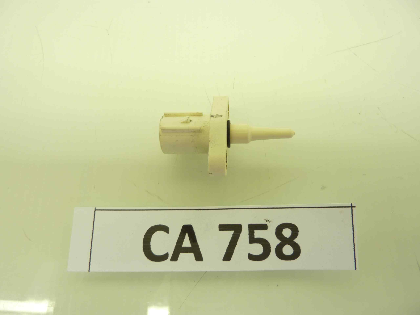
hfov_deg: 69.4
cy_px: 158
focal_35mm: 25
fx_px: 303
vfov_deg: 54.9
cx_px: 210
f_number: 3.3
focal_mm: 4.1
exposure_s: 1/30
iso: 80
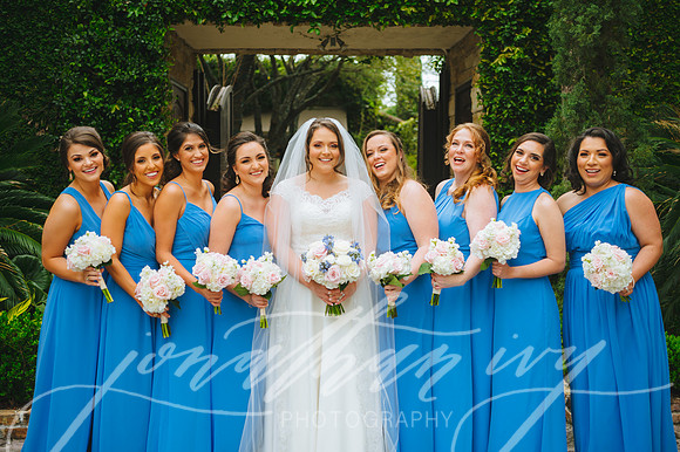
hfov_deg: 42.8
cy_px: 226
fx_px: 868
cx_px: 340
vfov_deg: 29.2
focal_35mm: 46
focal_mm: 46
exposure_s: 1/250
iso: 125
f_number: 2.8
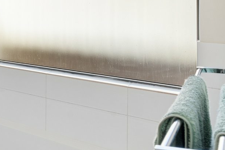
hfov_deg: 26.7
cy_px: 6
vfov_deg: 25.9
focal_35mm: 50
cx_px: -121
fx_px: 313
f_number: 9
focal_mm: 16
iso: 400
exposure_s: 1/50
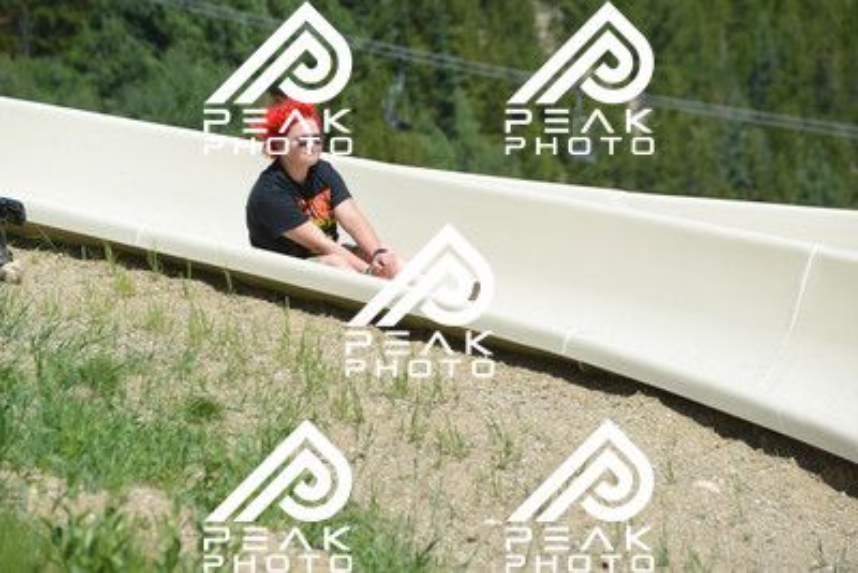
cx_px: 429
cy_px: 286
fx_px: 4649
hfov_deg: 10.5
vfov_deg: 7.0
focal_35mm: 195
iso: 400
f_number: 6.3
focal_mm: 195
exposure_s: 1/1250
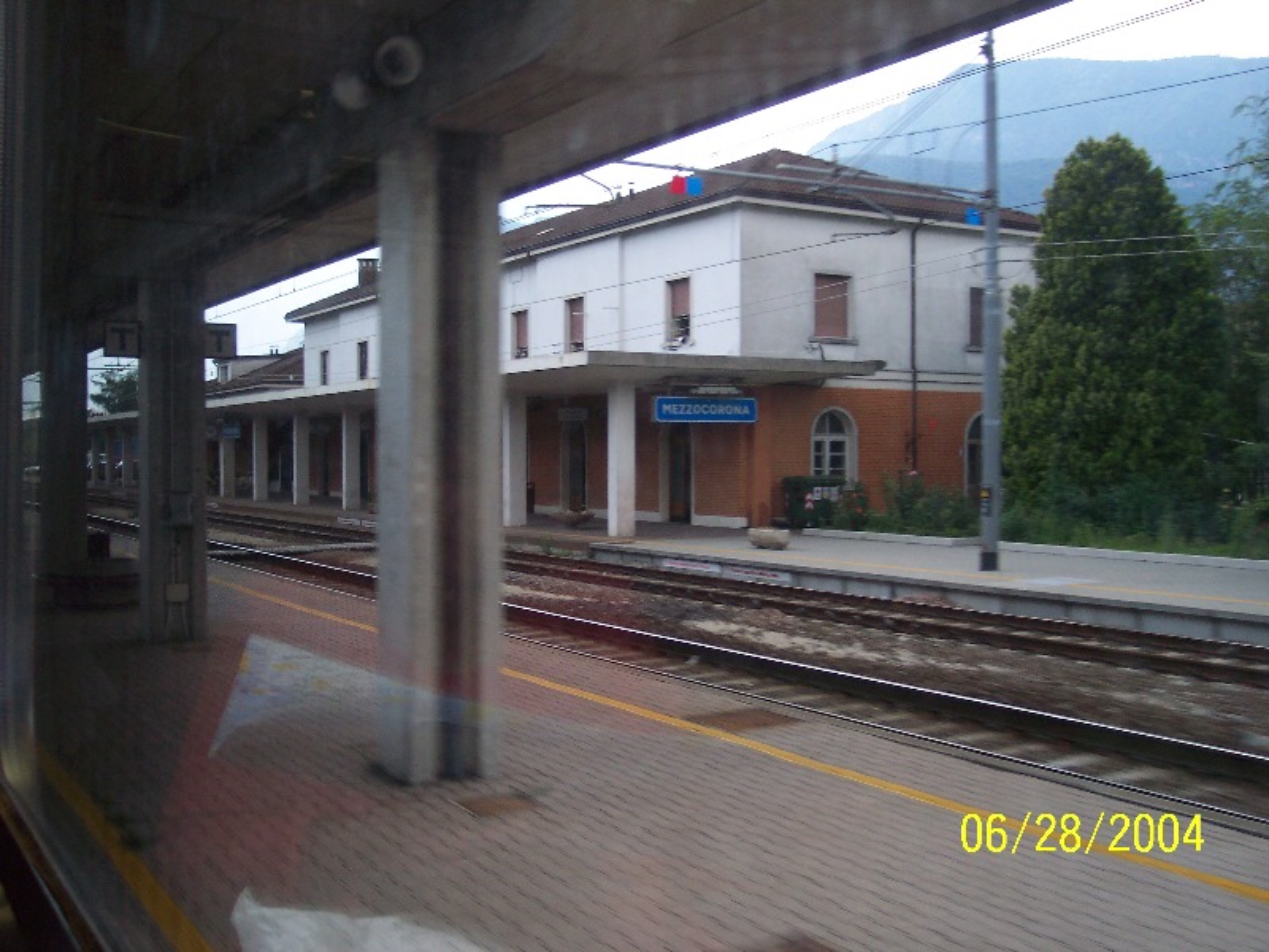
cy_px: 476
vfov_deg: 37.7
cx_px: 634
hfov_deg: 49.0
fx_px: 1393
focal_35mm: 38
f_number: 2.8
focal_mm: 8
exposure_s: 1/180
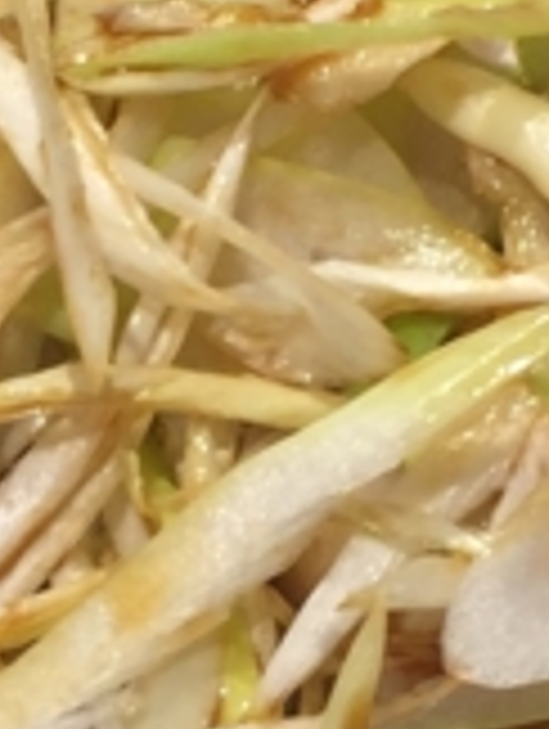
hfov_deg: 8.1
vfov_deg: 10.8
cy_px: 482
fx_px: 3860
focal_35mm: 183
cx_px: 310
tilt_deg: -58.1
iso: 32
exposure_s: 1/60
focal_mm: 4.15
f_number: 2.2
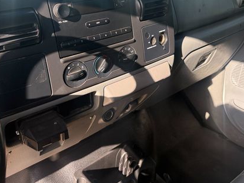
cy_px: 55
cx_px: 128
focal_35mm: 37
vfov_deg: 38.0
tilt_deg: -21.9
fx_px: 261
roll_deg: +0.9
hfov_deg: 50.1
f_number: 1.78
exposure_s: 1/665
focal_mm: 6.76
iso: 100
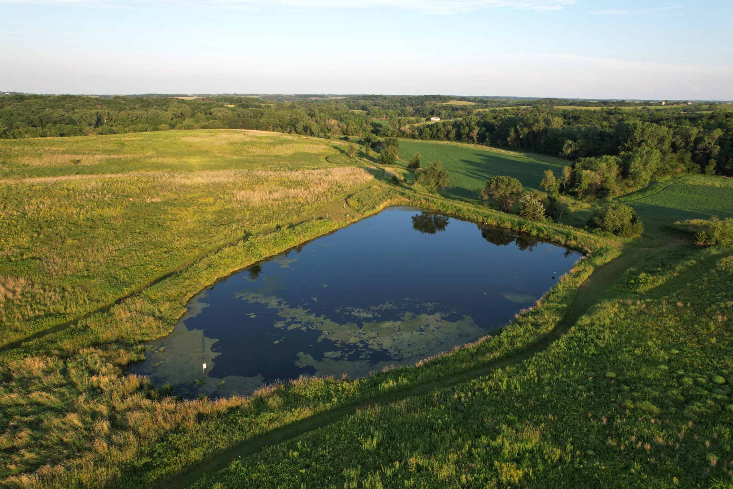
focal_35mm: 22
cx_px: 366
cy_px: 244
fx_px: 448
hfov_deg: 78.6
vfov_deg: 57.2
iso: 100
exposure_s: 1/500
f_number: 2.8
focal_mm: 8.4
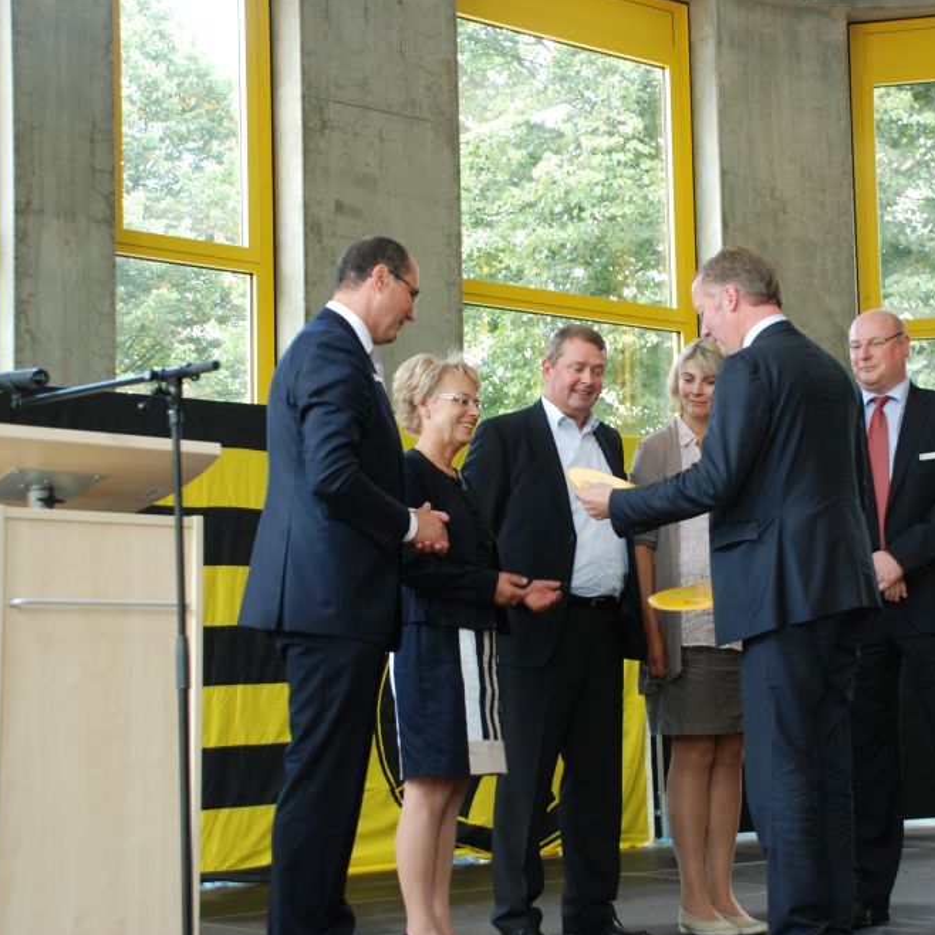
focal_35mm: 62
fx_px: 1895
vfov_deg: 27.7
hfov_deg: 27.7
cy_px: 471
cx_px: 561
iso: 280
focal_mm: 32
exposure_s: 1/30
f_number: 4.2
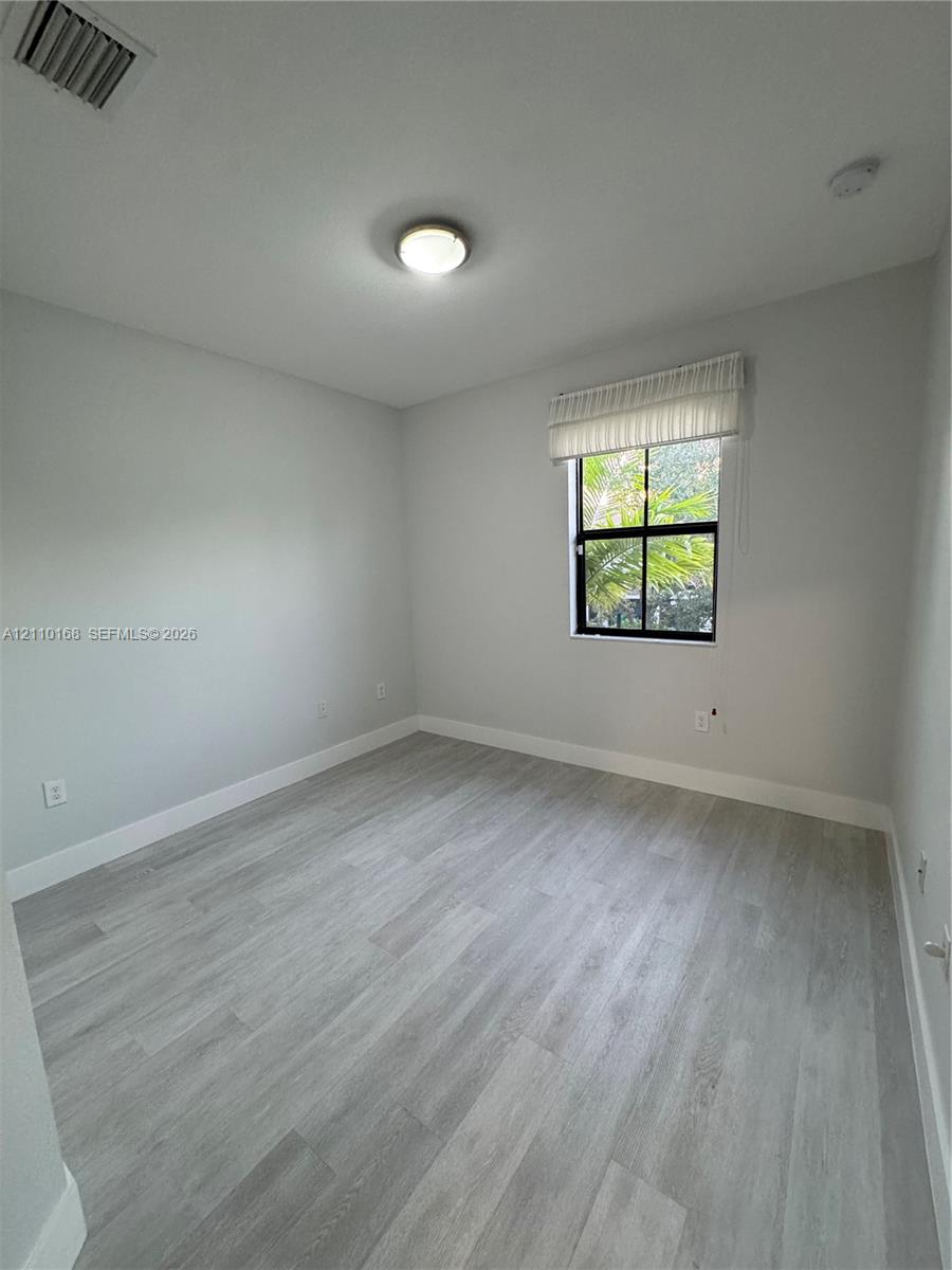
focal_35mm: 14
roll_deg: +2.3
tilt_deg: -8.2
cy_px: 635
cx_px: 476
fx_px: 513
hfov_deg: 85.7
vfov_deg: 102.1
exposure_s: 1/59
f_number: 2.2
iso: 400
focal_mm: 2.22
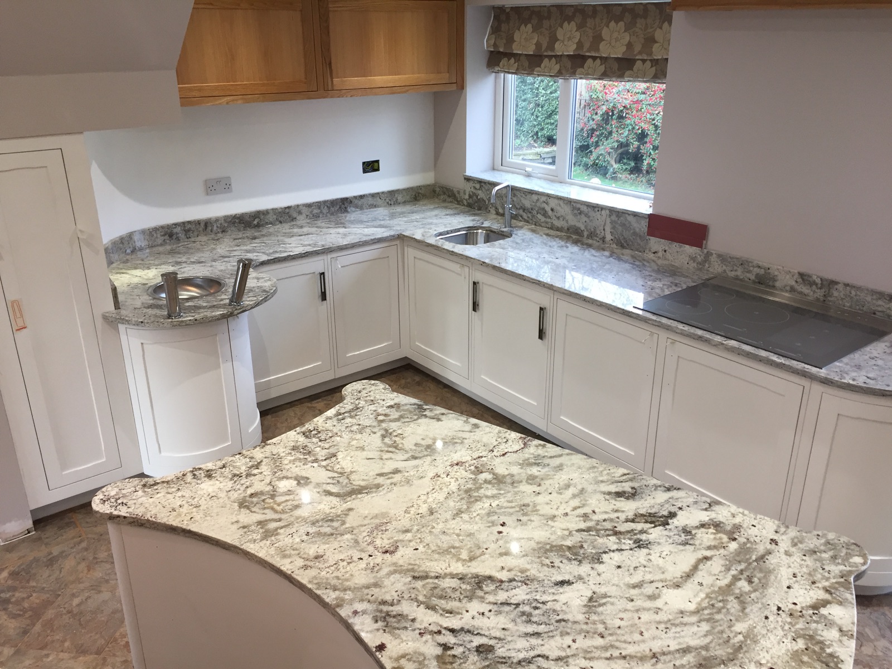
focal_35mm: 29
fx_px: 747
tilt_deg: -21.0
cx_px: 446
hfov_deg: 61.7
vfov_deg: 48.2
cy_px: 334
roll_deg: +2.0
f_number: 2.2
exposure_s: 1/33
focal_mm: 4.15
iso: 32
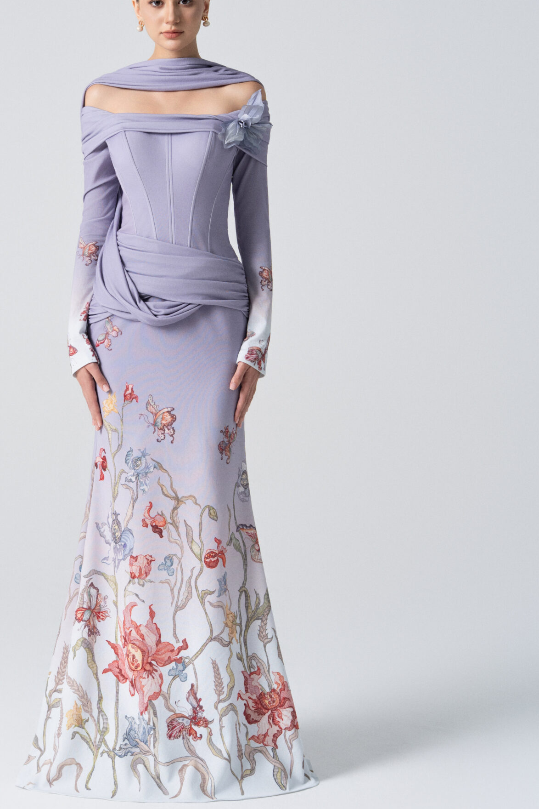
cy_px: 325
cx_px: 157
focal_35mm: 80
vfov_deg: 25.3
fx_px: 1796
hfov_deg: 17.0
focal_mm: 55
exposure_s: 1/160
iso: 160
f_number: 7.1
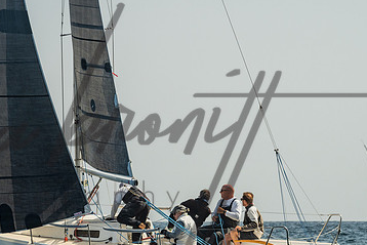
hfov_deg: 6.7
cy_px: 144
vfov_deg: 4.5
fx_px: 3121
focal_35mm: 306
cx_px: 136
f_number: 6.3
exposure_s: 1/1000
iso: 320
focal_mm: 155
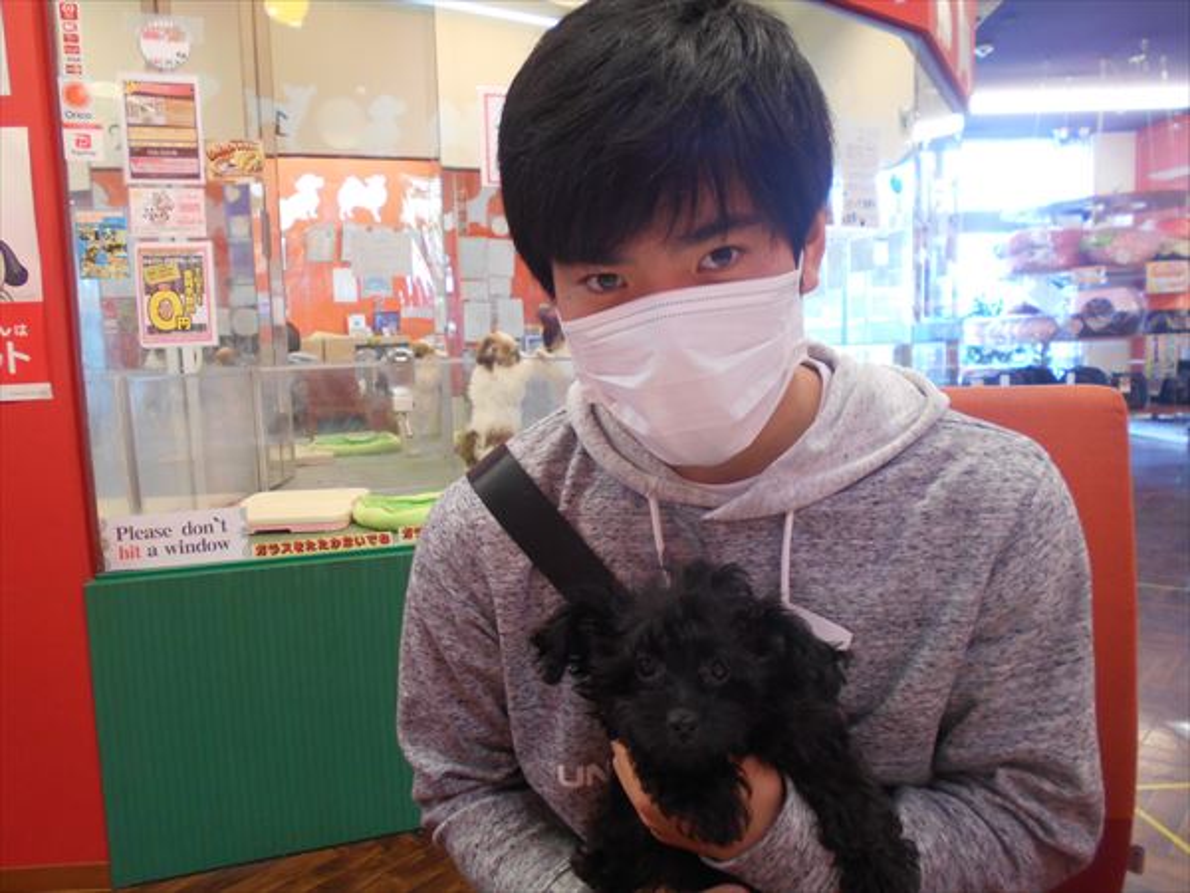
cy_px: 446
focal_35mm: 26
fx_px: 894
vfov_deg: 53.1
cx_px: 595
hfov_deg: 67.3
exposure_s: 1/30
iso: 200
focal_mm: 4.6
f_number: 3.2
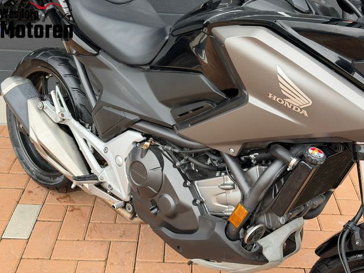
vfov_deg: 30.3
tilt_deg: -29.8
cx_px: 182
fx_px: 505
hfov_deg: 39.7
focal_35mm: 48
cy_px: 136
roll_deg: -2.8
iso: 80
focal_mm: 6.76
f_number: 1.78
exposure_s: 1/487
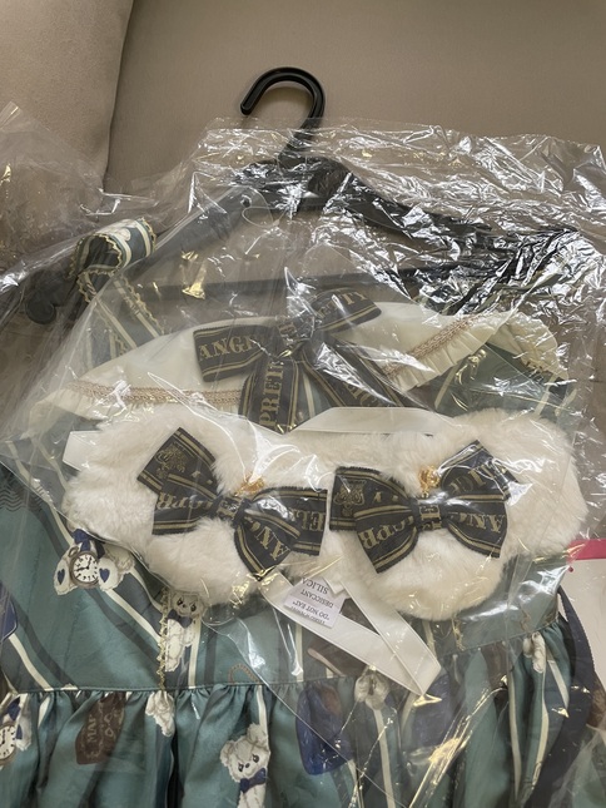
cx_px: 303
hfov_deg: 53.1
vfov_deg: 67.3
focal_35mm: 26
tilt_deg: -76.8
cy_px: 404
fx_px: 607
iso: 100
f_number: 1.6
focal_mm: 4.2
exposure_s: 1/50
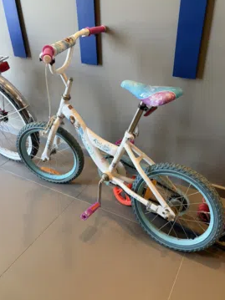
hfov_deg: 48.2
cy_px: 147
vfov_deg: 61.7
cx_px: 120
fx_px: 251
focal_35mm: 29
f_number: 1.6
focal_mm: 5.96
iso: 320
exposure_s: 1/50
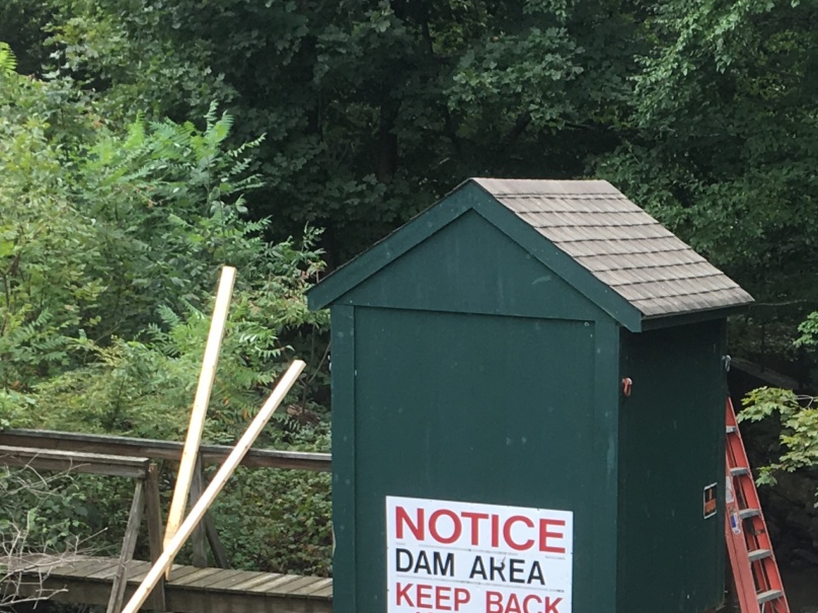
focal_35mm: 92
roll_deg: -2.5
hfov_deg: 20.4
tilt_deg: -13.7
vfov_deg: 15.5
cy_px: 714
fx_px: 2174
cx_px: 892
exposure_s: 1/252
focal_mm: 4.15
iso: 25
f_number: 2.2
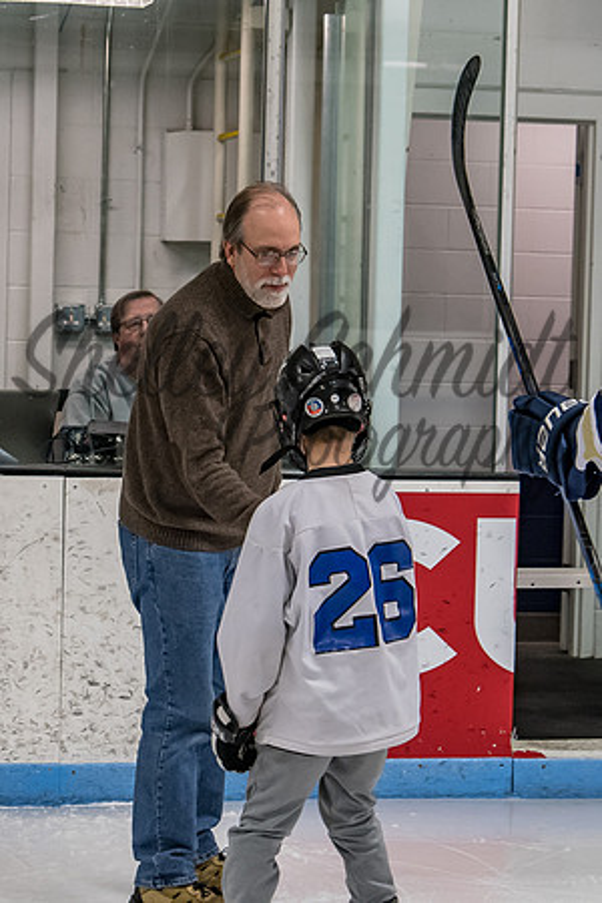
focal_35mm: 109
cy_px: 427
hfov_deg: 12.5
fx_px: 2738
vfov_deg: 18.7
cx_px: 240
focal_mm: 46
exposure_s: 1/250
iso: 1250
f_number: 4.5
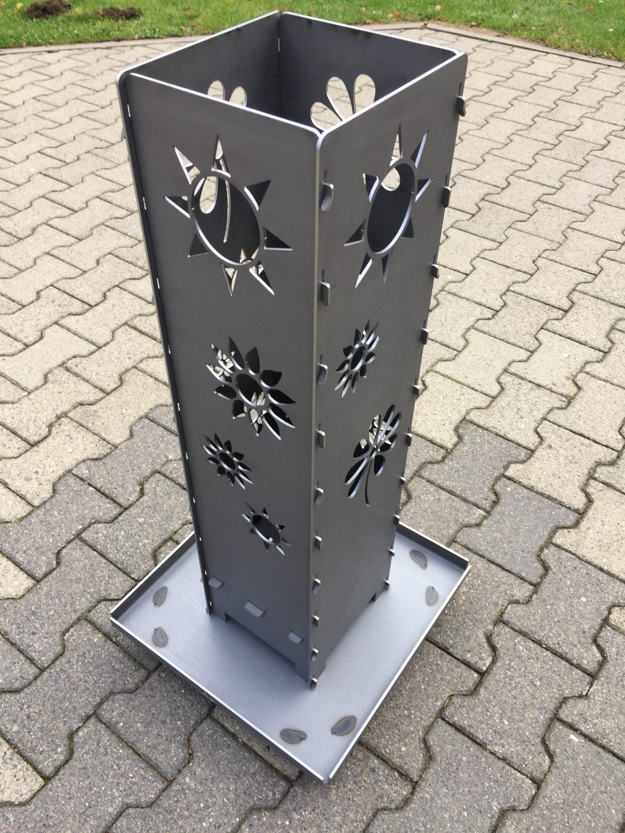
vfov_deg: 61.7
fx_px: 698
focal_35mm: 29
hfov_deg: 48.2
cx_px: 312
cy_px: 416
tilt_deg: -45.9
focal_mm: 4.15
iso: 32
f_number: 2.2
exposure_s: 1/237
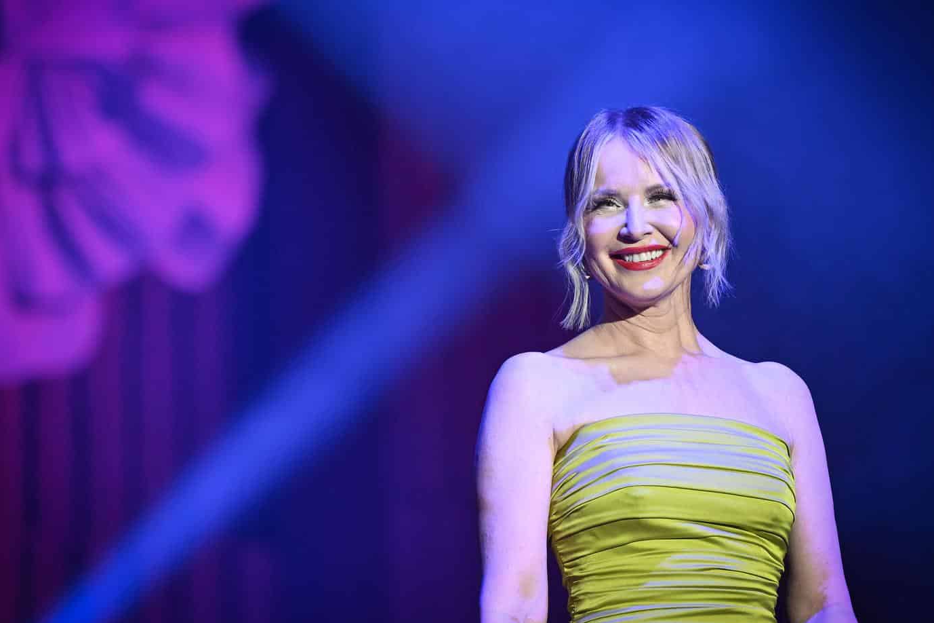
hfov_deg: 9.8
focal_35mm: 209
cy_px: 285
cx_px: 443
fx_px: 5421
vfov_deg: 6.6
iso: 1600
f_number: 2.8
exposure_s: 1/400
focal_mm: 180
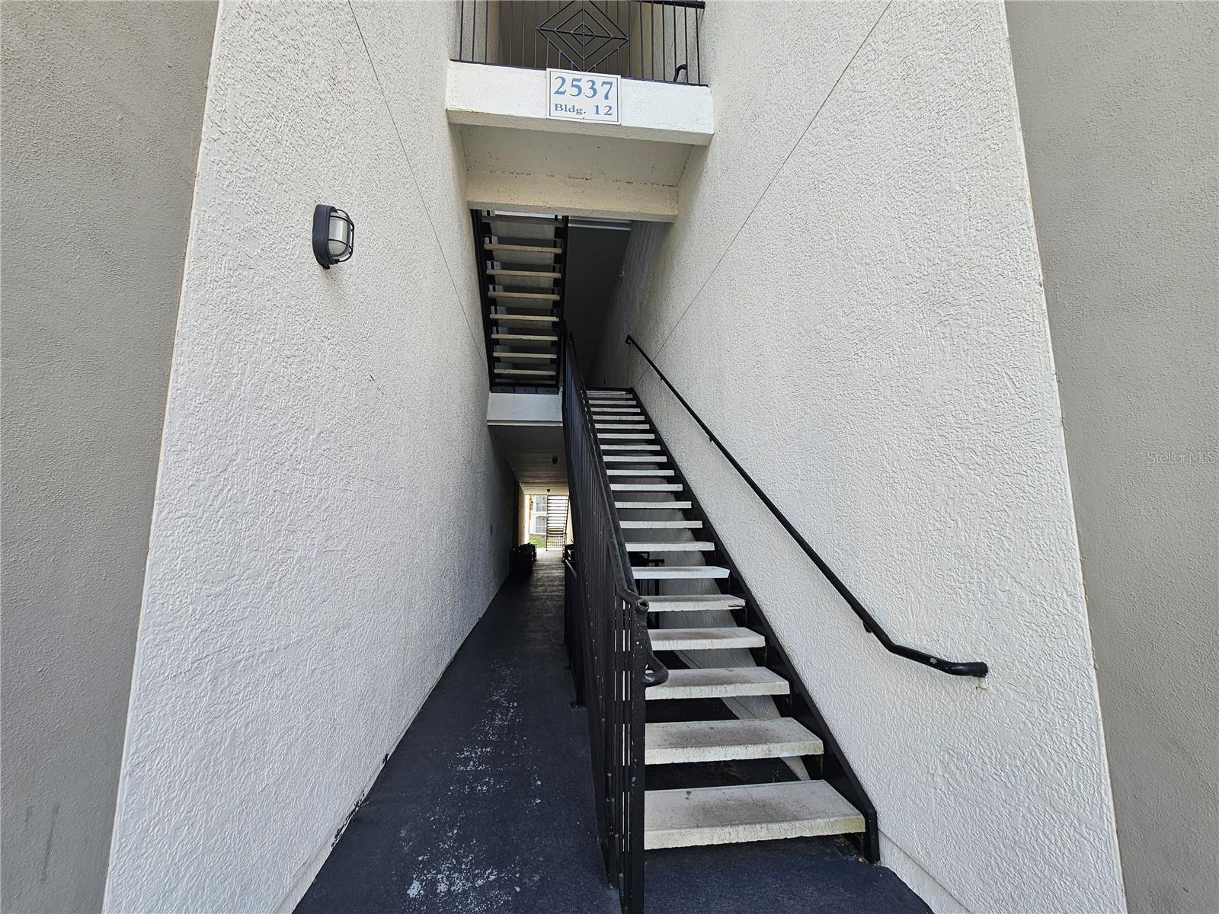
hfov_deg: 106.2
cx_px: 610
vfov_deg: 89.9
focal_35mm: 13
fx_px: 458
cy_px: 457
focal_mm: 2.2
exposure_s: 1/198
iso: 50
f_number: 2.2
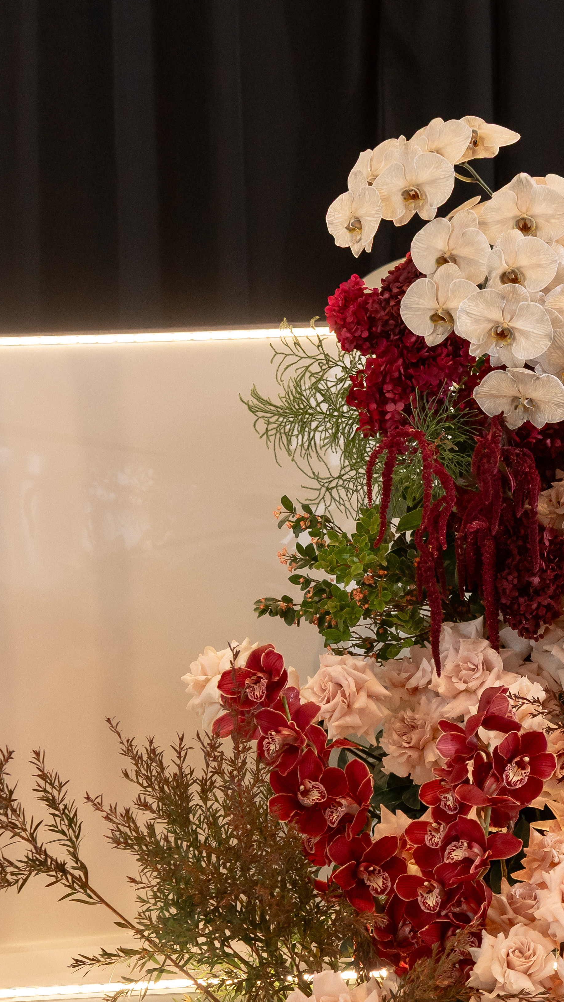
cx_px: 821
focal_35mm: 170
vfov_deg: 12.6
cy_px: 654
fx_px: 4520
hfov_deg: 7.0
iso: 1000
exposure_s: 1/200
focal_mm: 75
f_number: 4
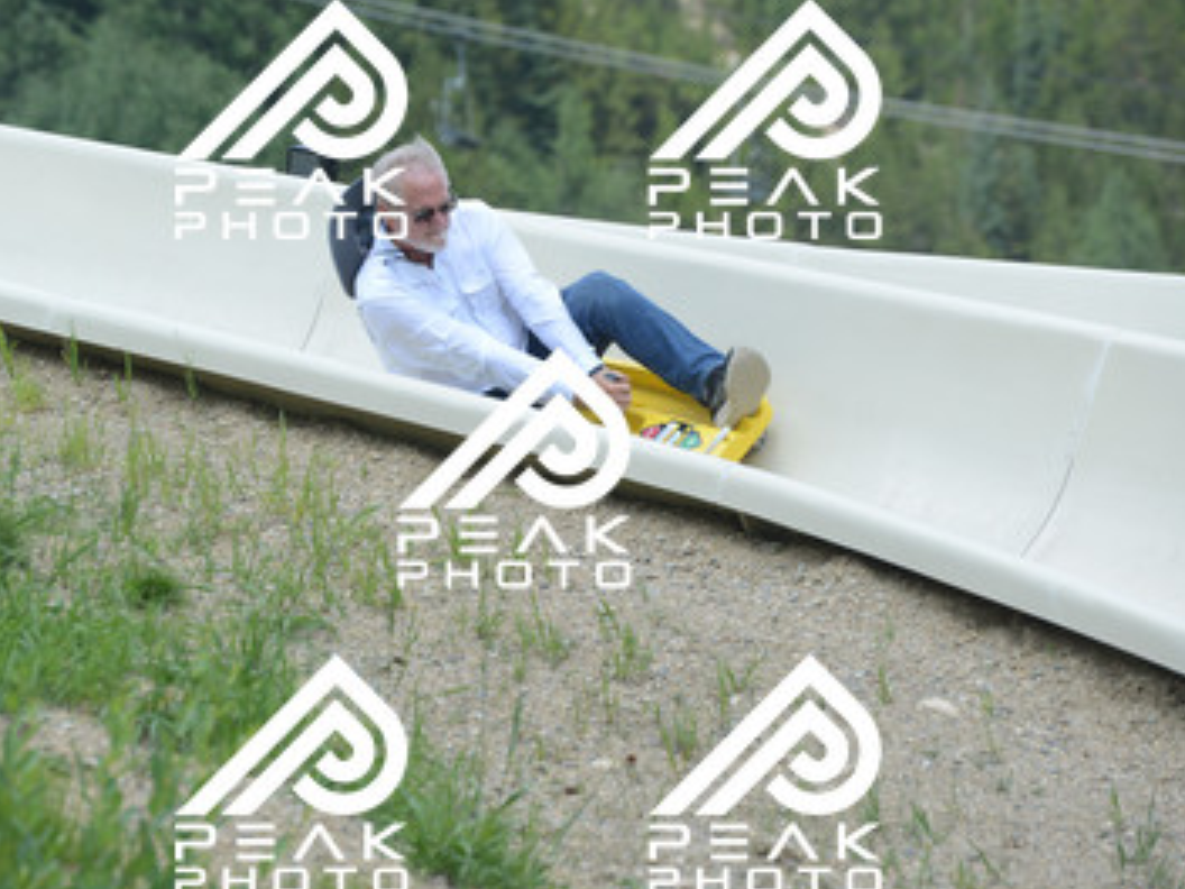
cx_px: 529
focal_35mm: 213
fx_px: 7292
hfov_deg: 9.3
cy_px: 446
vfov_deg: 7.0
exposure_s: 1/1250
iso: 800
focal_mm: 195
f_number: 6.3
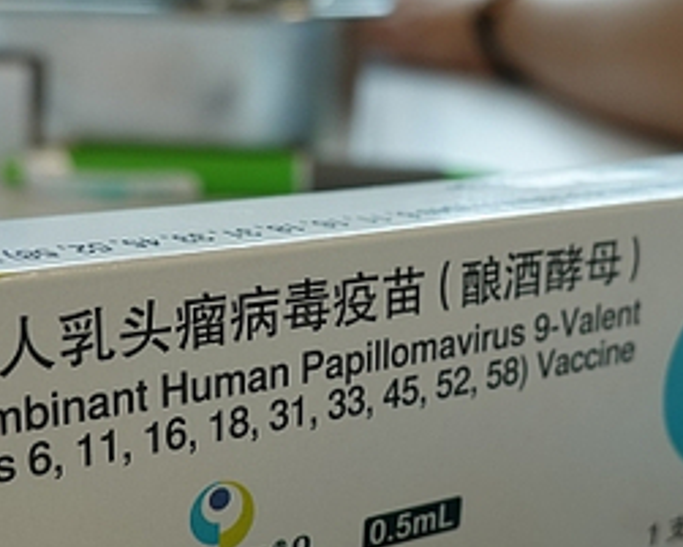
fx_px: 1537
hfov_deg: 25.0
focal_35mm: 76
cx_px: 373
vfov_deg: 20.1
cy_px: 363
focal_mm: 10.83
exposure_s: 1/60
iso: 125
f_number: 3.2
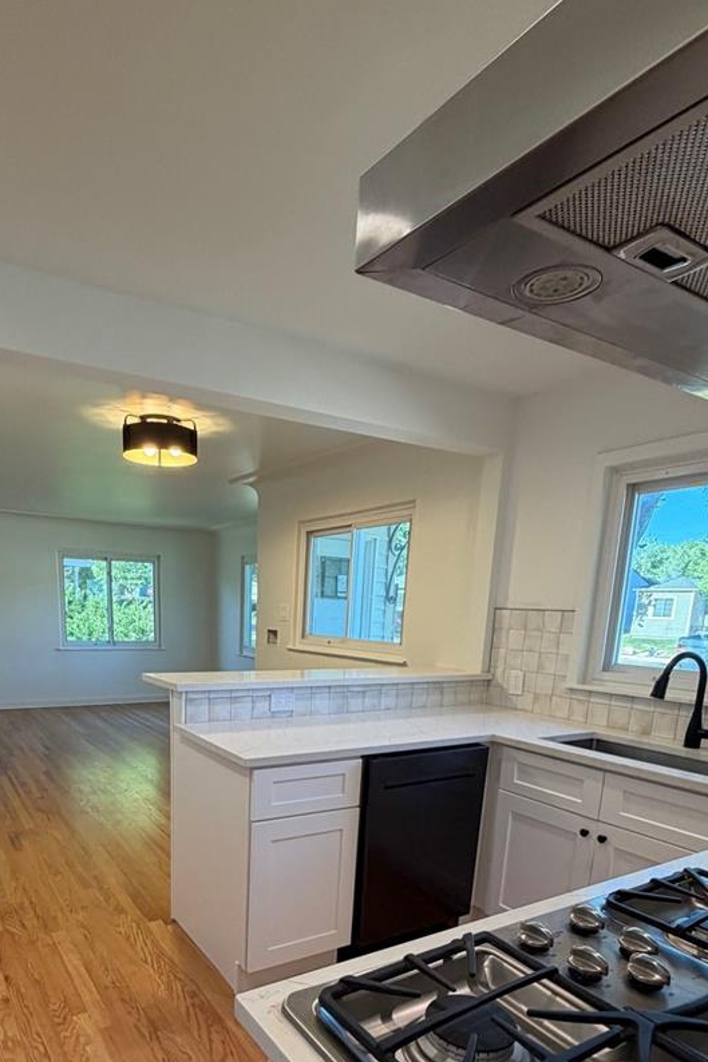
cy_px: 756
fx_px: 649
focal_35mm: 22
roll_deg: -1.7
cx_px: 286
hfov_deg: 56.8
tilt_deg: -12.3
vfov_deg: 74.6
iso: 160
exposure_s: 1/120
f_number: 2.2
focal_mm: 2.22
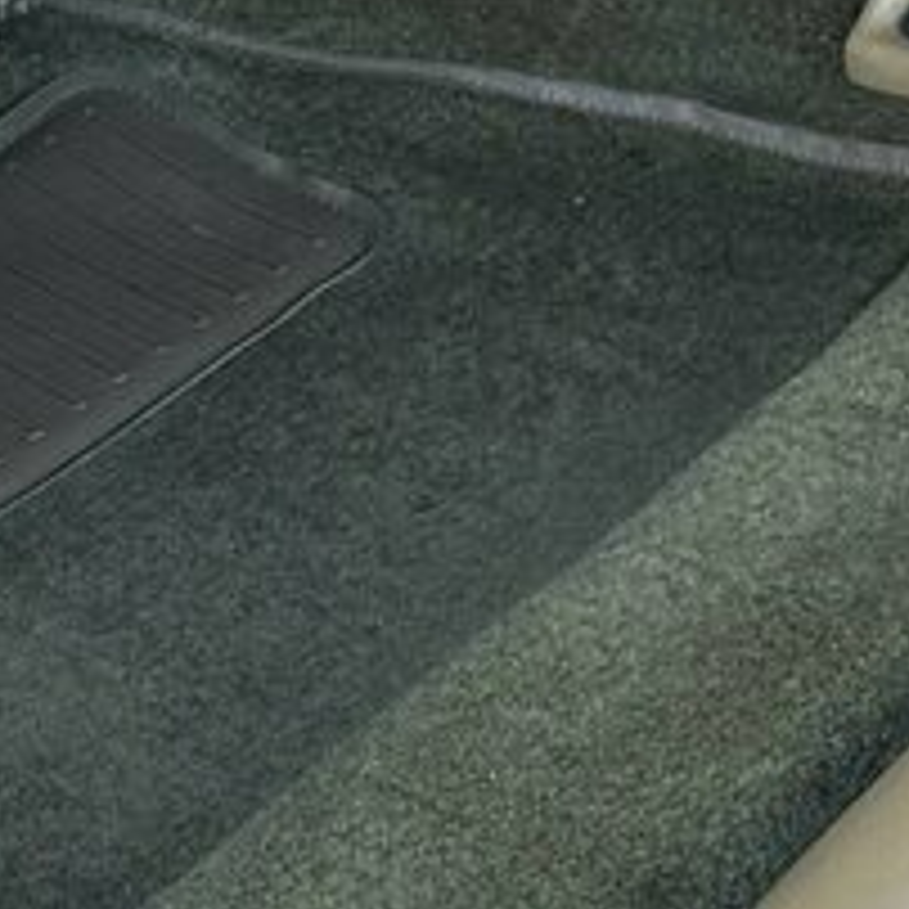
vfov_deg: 13.4
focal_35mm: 126
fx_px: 3743
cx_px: 1886
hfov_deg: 12.1
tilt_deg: -35.0
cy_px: -230
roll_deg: -4.0
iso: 125
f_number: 1.78
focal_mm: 6.86
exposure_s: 1/134
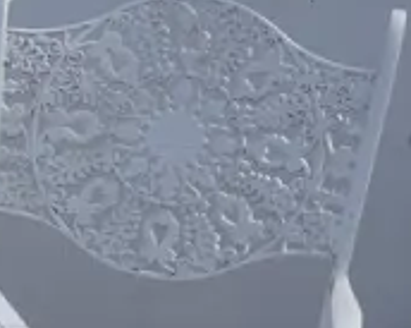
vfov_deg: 9.2
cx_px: -409
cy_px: 468
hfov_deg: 10.8
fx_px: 1979
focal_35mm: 163
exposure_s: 1/500
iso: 200
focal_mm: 14
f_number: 7.1
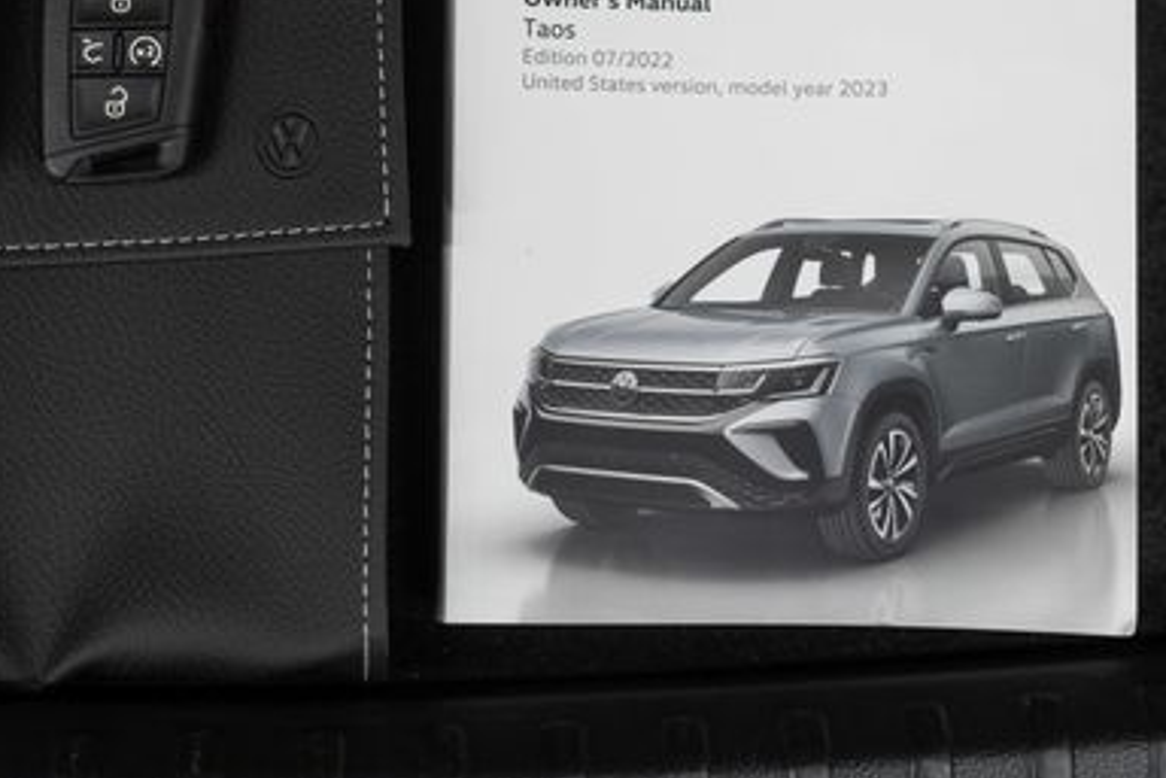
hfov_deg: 28.7
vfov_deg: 19.3
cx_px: 395
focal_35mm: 70
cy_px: 187
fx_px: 2267
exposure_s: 1/40
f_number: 3.5
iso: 400
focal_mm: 28
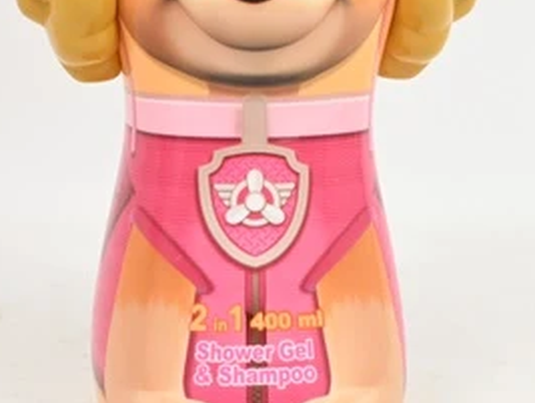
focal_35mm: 89
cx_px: 210
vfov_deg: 16.4
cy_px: 70
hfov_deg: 21.9
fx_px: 1382
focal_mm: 23
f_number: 7.1
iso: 1000
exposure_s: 1/125
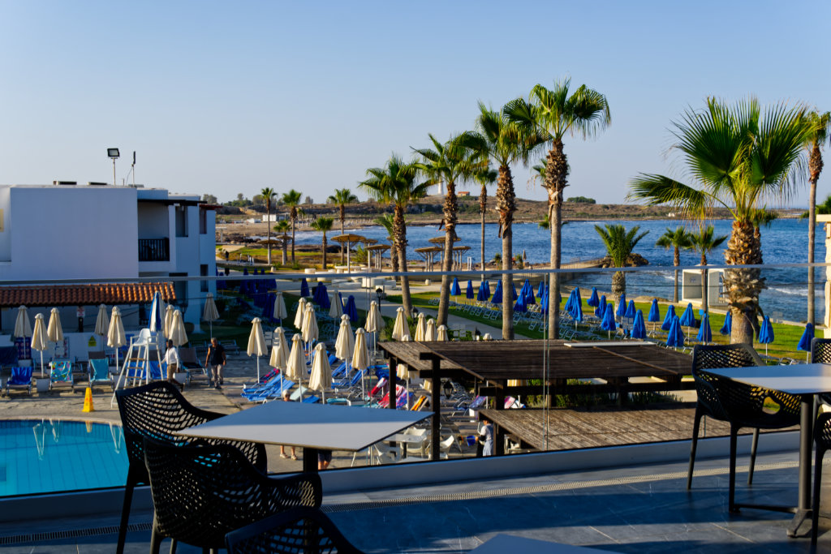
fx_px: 1039
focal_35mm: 45
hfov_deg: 43.6
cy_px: 277
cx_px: 416
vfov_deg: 29.9
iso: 100
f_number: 8
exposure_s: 1/125
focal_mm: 30
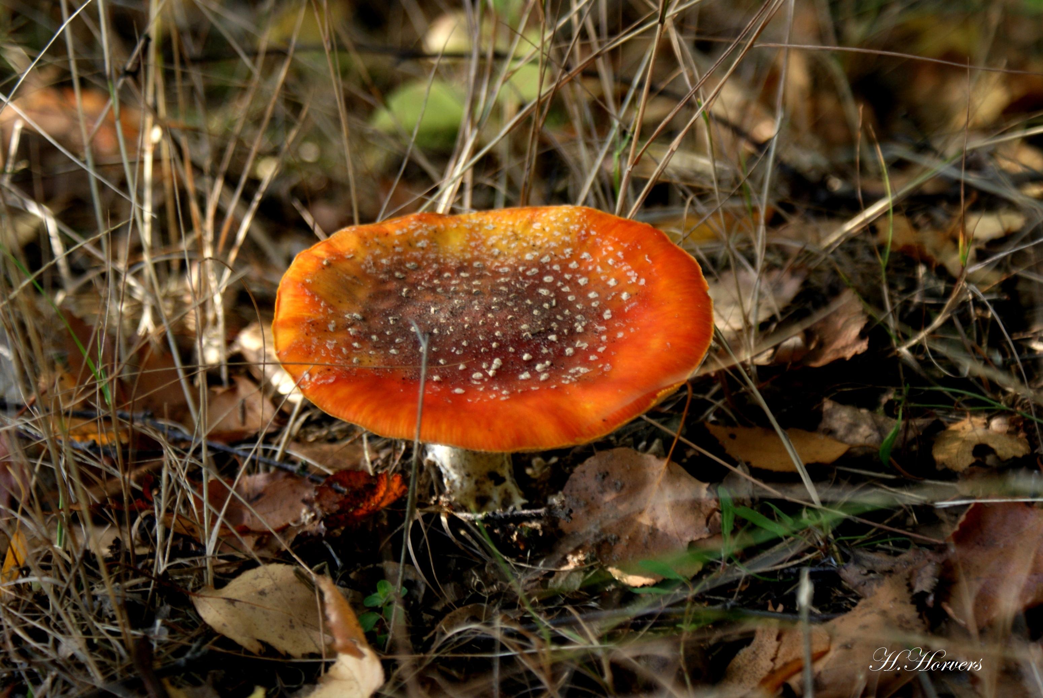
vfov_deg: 15.2
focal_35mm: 90
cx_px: 522
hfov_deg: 22.6
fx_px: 2611
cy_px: 349
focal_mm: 60
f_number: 5.6
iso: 320
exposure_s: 1/125
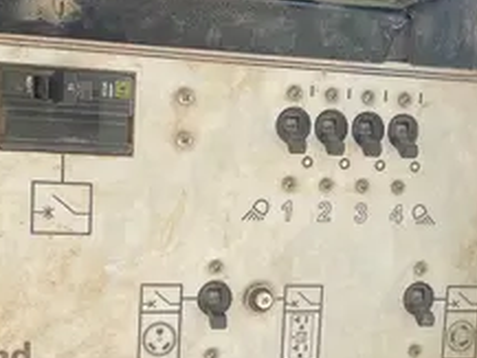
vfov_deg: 22.1
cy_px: 271
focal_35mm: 66
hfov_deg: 29.4
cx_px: 229
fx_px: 910
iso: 50
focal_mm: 5.1
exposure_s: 1/421
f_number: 1.6
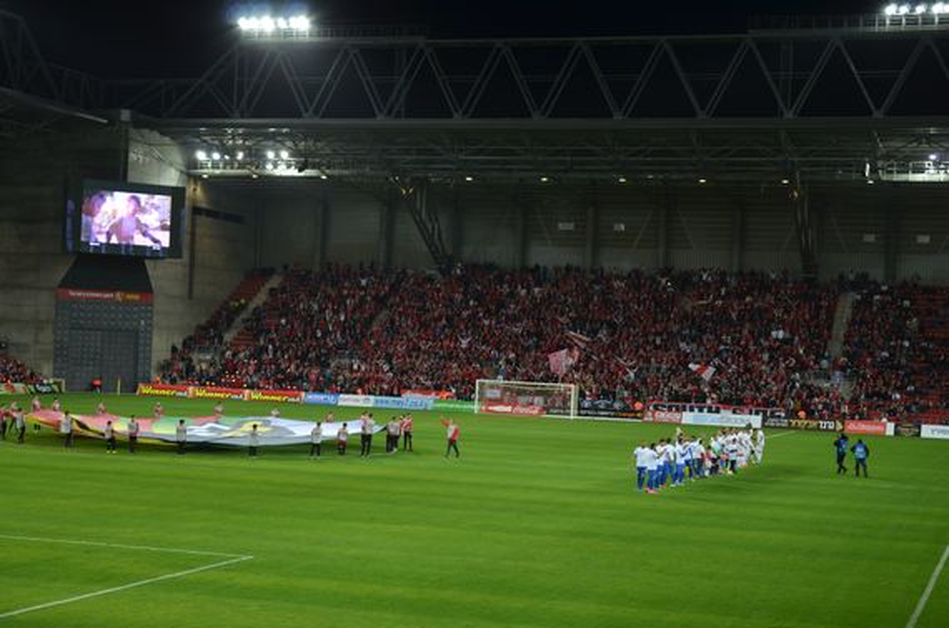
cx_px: 474
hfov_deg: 30.6
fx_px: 1735
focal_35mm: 66
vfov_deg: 20.5
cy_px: 314
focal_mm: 44
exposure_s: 1/100
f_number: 5.3
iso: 400
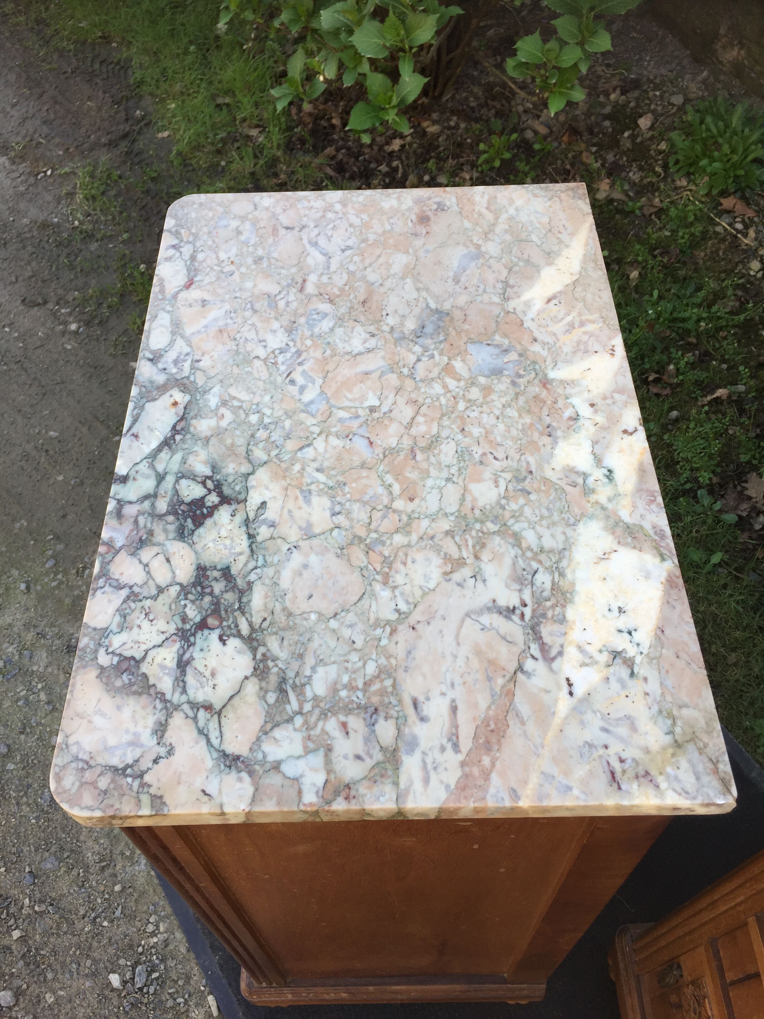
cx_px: 382
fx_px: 853
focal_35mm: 29
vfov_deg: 61.7
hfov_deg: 48.2
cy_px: 510
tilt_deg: -58.0
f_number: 2.2
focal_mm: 4.15
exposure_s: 1/258
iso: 32
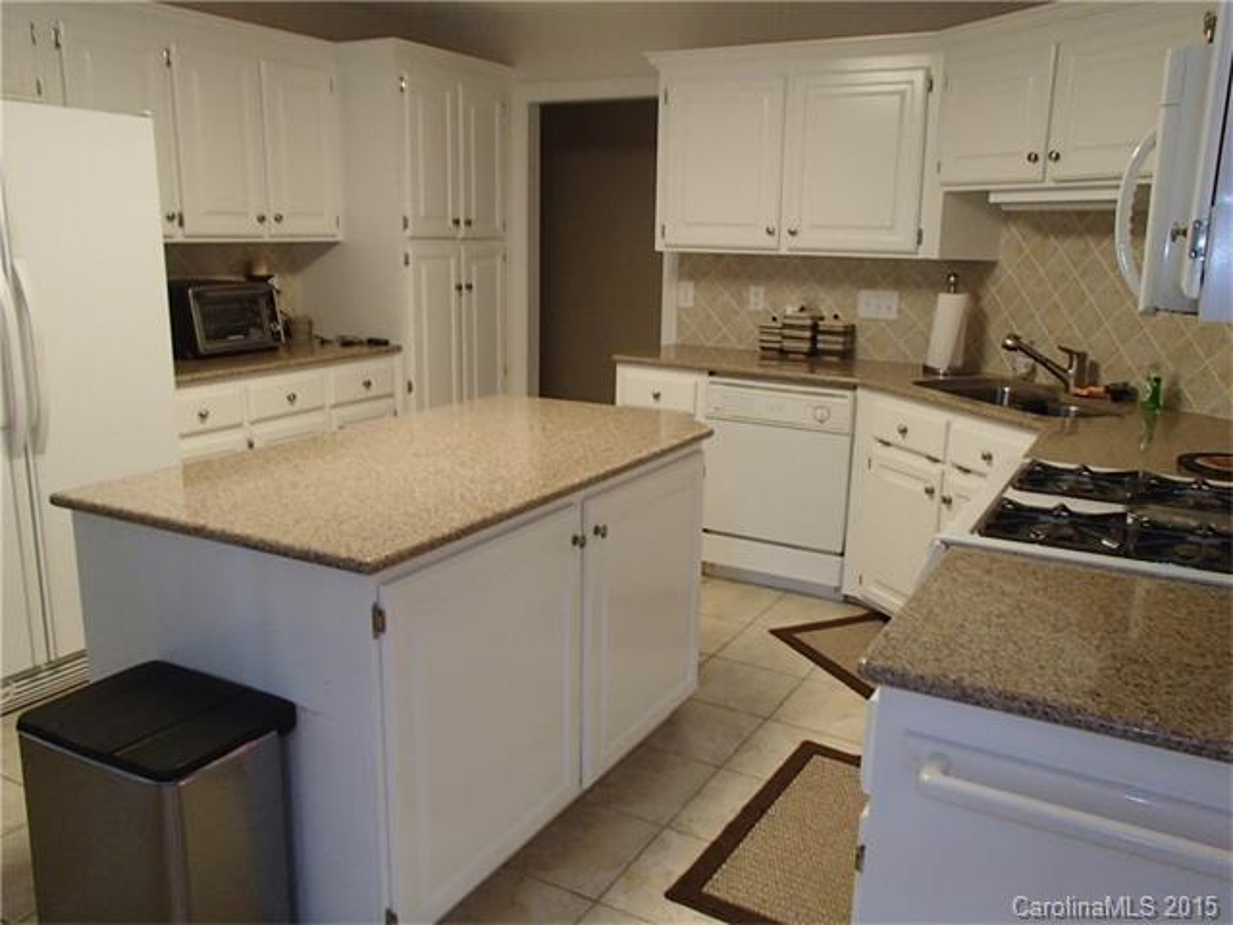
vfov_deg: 49.7
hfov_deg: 63.4
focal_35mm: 28
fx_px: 997
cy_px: 462
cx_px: 616
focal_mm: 5
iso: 400
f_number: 3.9
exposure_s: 1/30
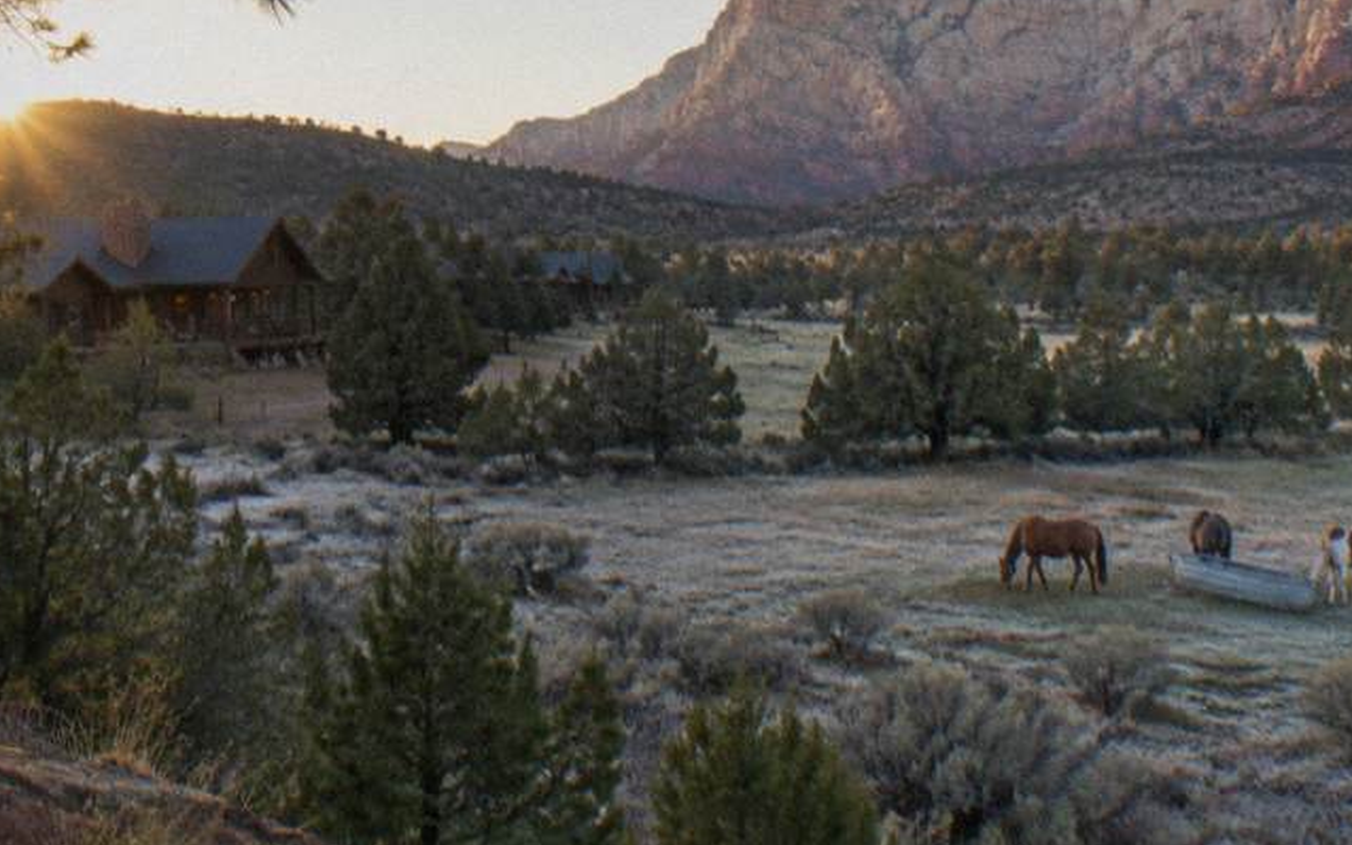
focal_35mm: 64
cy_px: 414
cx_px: 838
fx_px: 2358
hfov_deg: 31.9
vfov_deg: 20.3
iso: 640
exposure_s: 1/160
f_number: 11
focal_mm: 40
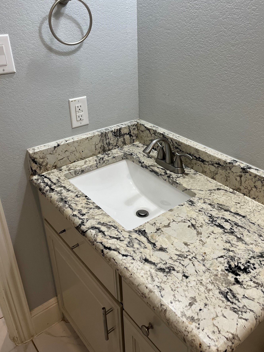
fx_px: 305
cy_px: 154
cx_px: 149
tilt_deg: -28.8
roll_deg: -0.1
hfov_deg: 46.7
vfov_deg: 59.8
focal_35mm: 30
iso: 125
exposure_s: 1/120
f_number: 1.6
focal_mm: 5.1
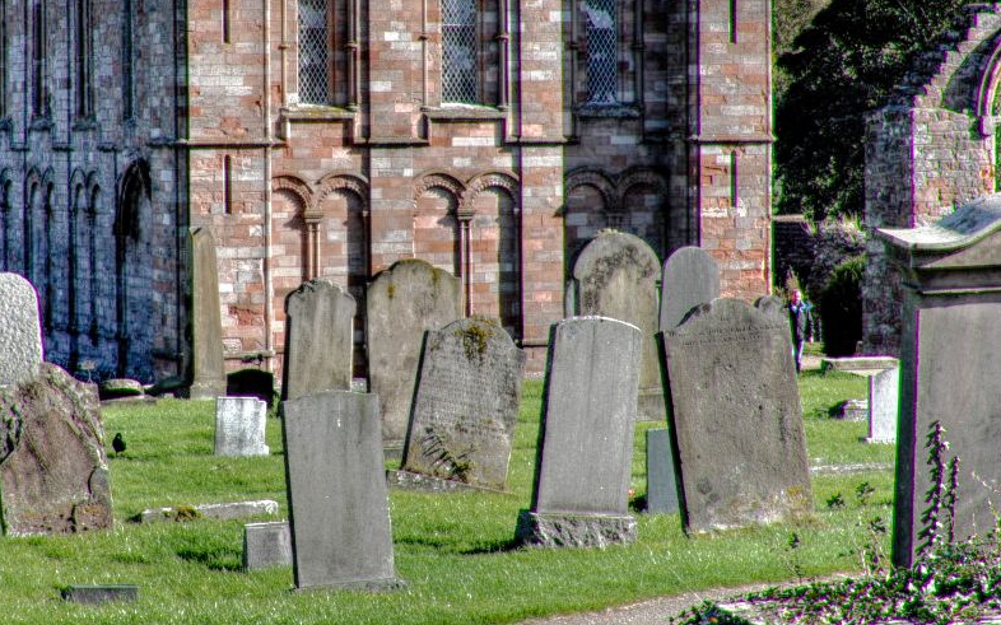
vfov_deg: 9.6
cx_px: 323
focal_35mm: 136
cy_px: 223
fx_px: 3710
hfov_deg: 15.3
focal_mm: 48
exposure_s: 1/320
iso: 200
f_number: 10
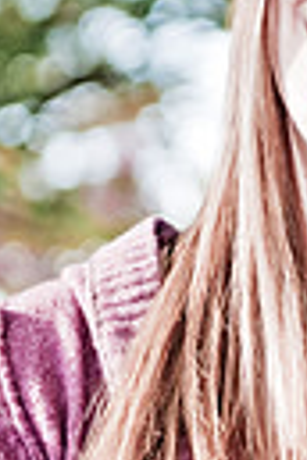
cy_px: 182
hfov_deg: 3.7
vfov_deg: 5.6
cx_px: 412
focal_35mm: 367
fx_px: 4694
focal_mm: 70
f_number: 2.8
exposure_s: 1/125
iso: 100
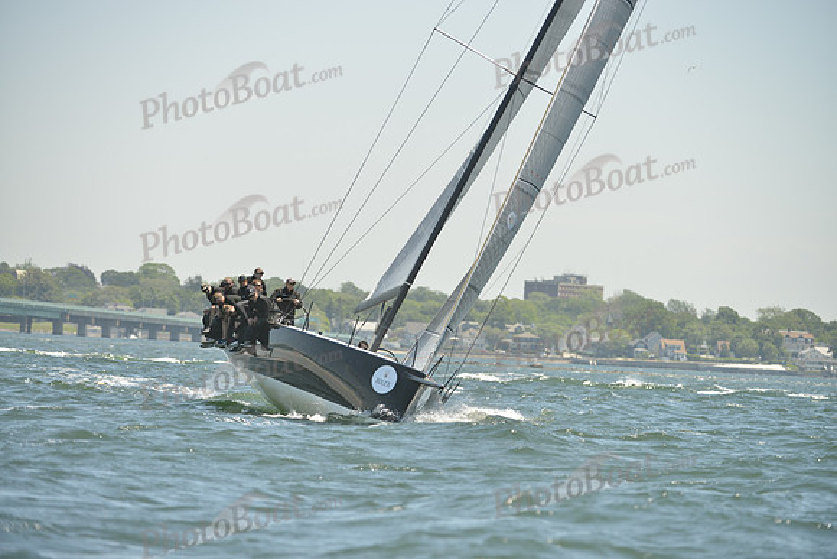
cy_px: 280
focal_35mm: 250
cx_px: 418
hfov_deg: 8.2
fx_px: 5814
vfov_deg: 5.5
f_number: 4.5
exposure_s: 1/800
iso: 200
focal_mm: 250
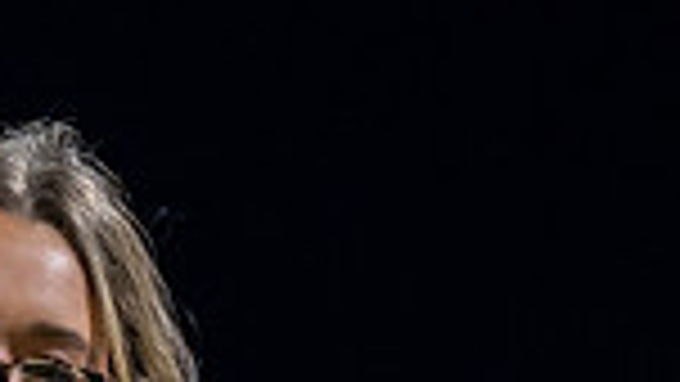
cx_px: 66
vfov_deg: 1.5
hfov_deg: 2.6
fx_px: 14914
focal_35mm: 827
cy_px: 900
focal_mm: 139
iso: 1250
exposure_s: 1/400
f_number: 2.8
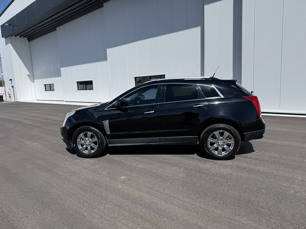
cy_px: 114
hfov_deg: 71.6
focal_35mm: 24
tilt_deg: -7.6
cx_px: 153
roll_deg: +2.6
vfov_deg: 56.8
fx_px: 212
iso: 80
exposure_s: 1/8130
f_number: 1.78
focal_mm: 6.76
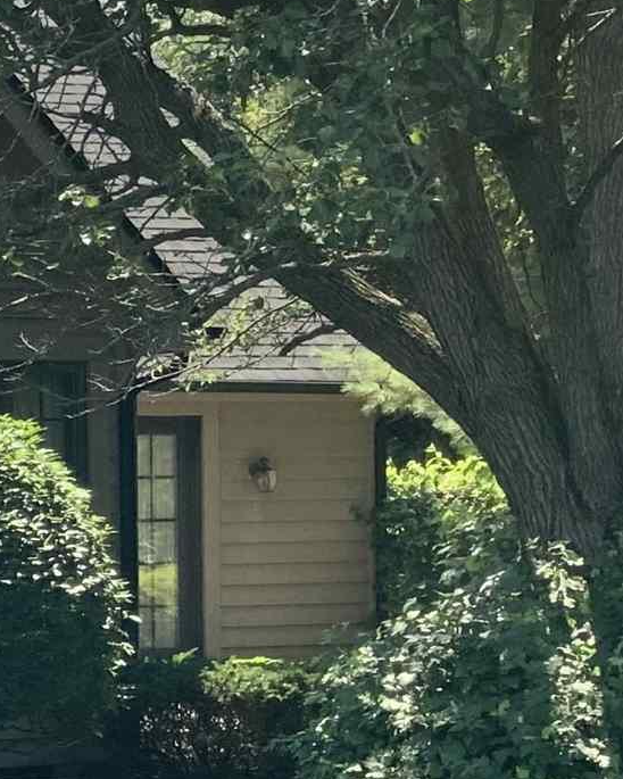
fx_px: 2927
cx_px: -1115
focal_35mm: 127
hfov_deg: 9.8
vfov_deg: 15.1
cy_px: 620
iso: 16
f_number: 1.8
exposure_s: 1/442
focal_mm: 3
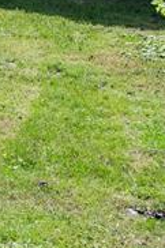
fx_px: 854
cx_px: -420
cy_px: -99
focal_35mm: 124
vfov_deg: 15.5
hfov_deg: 8.2
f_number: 8
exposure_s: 1/50
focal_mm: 22
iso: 100
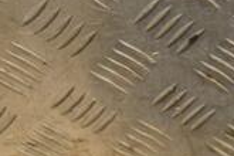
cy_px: 277
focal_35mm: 153
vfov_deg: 8.6
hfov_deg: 12.8
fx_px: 994
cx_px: 346
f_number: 5
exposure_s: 1/200
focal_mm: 28
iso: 800
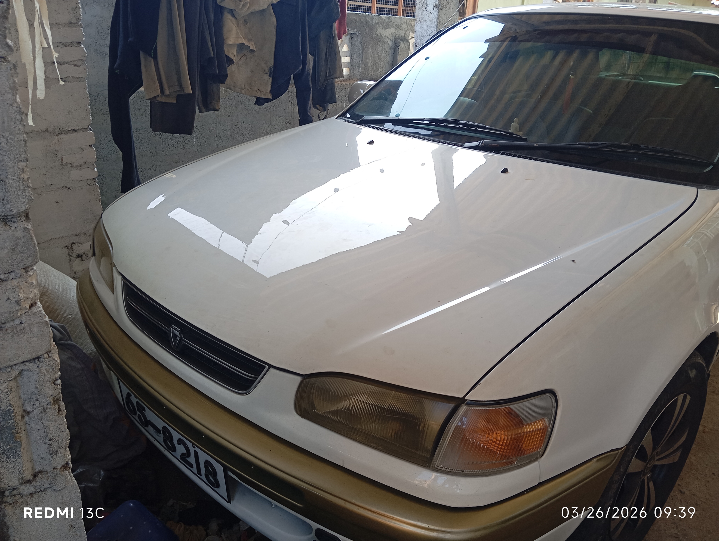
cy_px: 270
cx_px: 360
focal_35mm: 28
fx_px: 582
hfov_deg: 63.4
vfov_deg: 49.9
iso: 175
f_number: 1.8
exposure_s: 1/100
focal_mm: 4.22
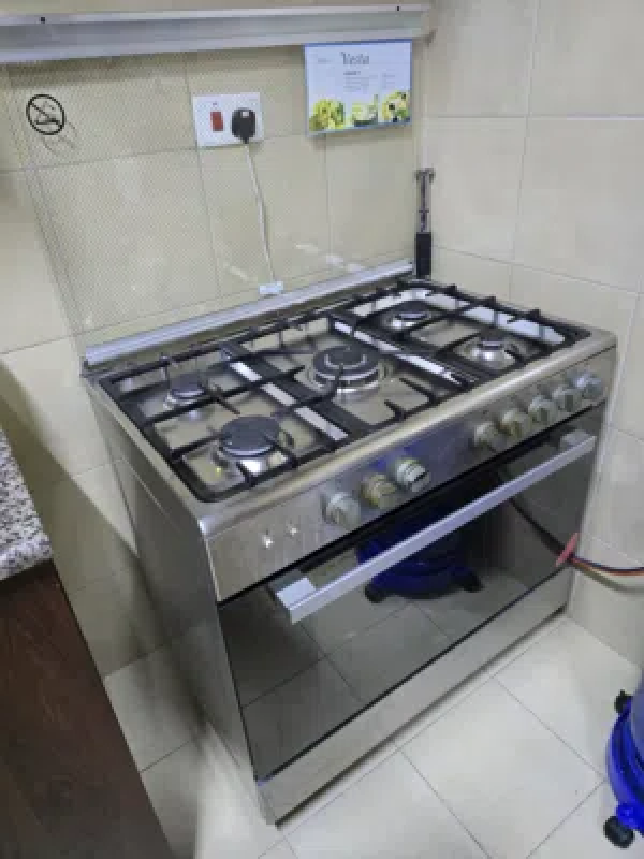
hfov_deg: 58.9
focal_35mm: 23
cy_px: 430
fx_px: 571
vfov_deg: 73.9
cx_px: 322
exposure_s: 1/100
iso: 1250
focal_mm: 6.3
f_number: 1.7
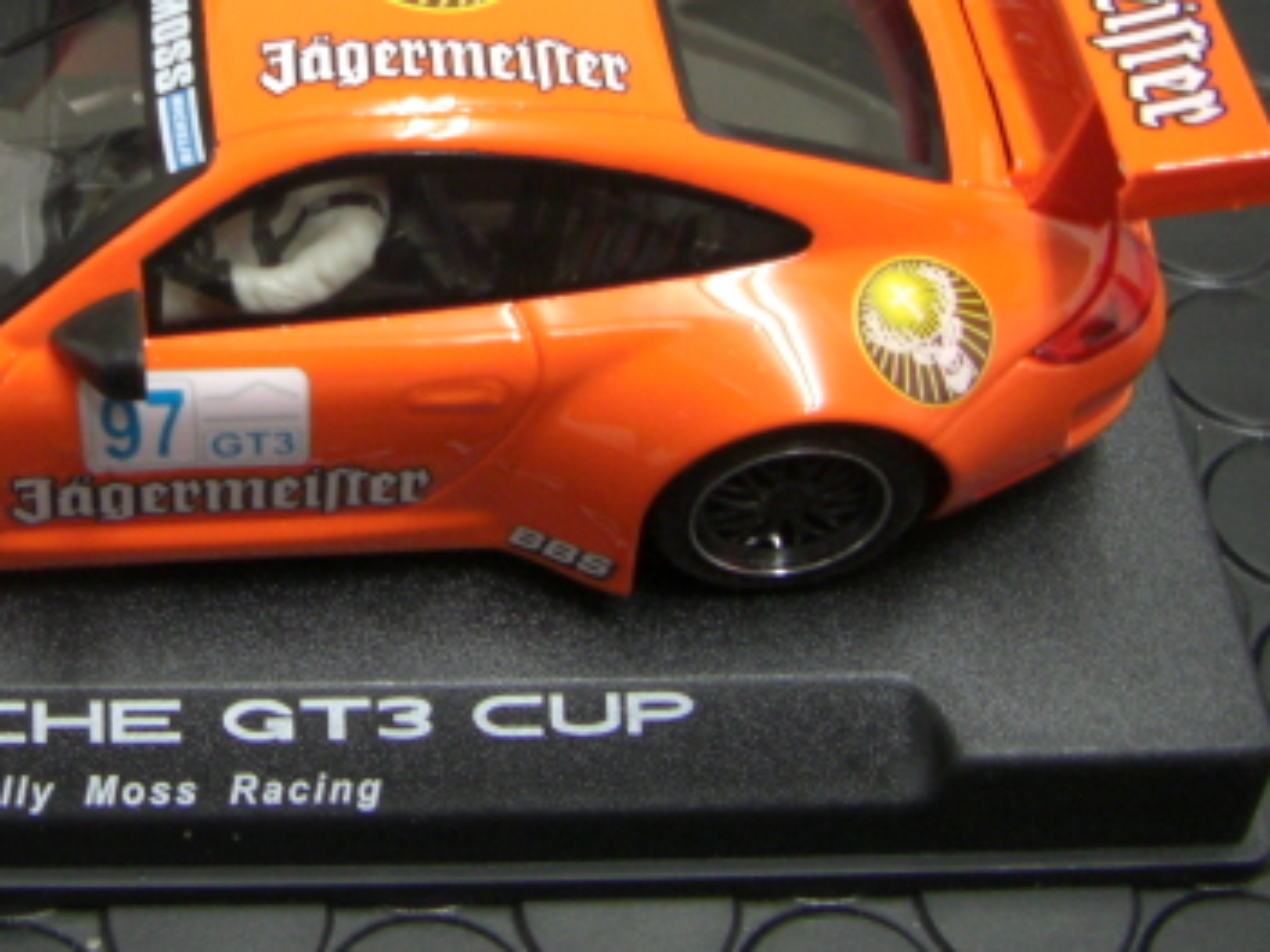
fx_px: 2531
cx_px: 260
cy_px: 227
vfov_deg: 21.1
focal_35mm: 69
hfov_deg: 27.6
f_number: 3.4
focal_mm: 6.3
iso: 200
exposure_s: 1/15
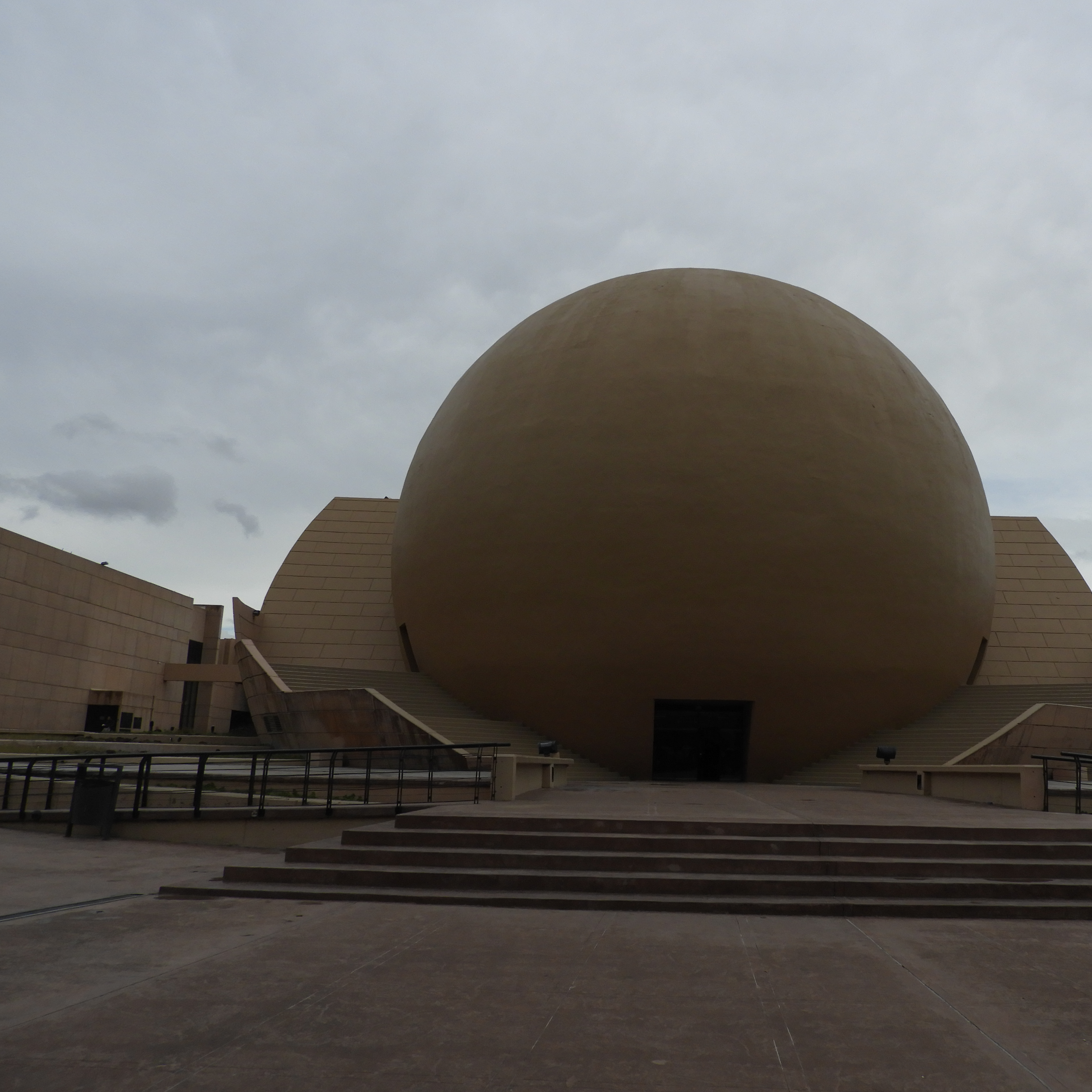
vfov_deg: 55.6
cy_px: 547
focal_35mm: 29
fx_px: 1035
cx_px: 693
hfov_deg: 54.9
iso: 100
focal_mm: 4.3
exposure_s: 1/2000
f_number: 3.3
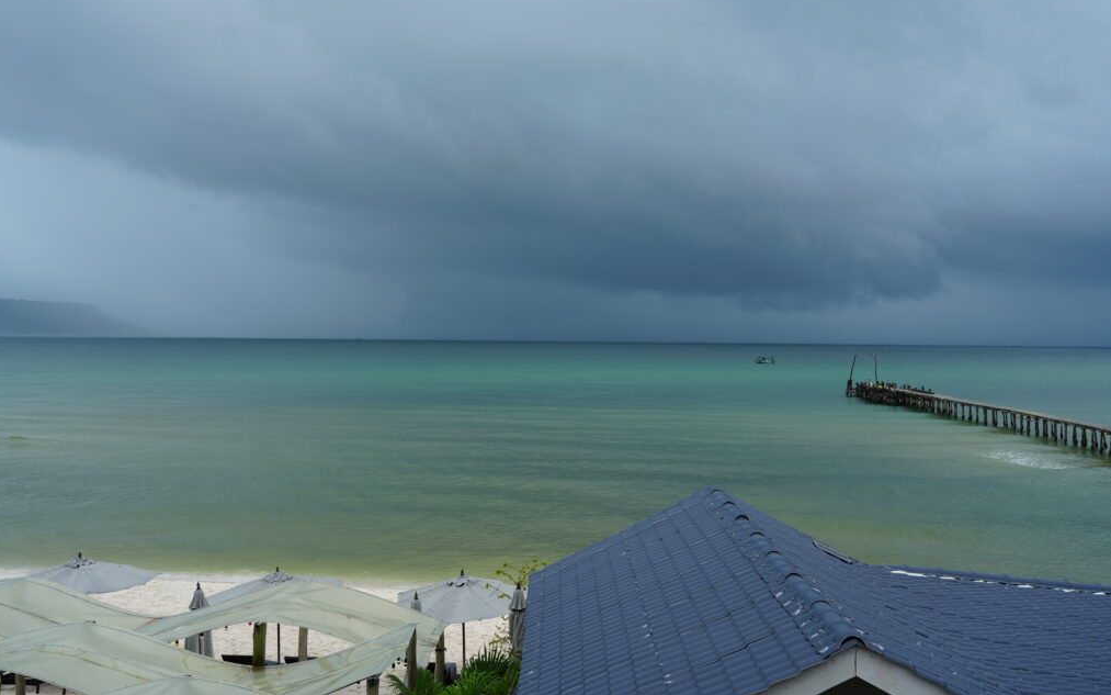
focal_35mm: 34
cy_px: 324
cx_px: 557
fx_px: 1029
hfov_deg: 56.7
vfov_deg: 37.3
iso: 100
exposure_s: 1/125
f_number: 5.6
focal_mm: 33
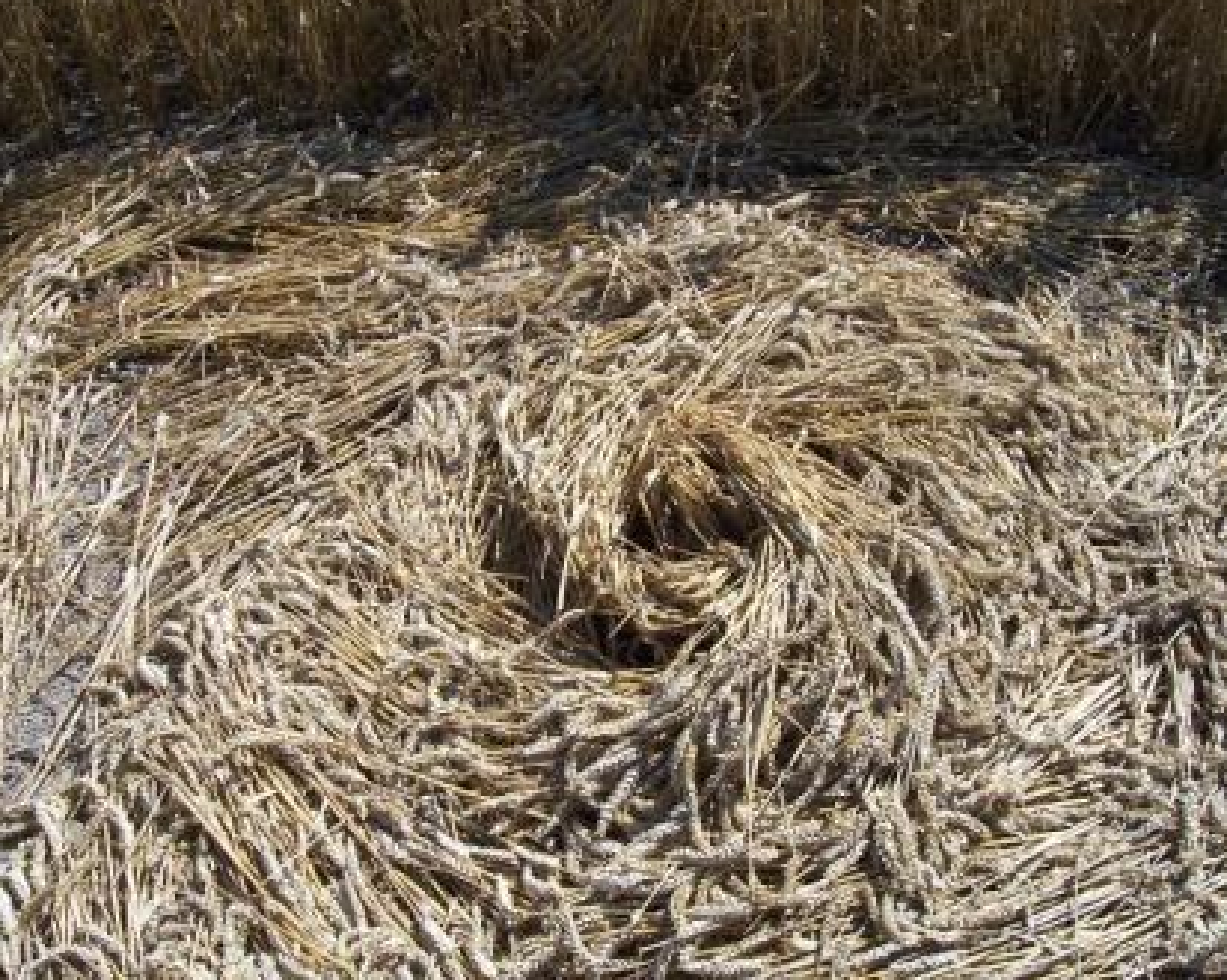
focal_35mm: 36
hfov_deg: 50.3
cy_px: 484
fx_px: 1307
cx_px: 648
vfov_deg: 41.1
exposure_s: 1/500
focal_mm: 5.6
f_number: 5.6
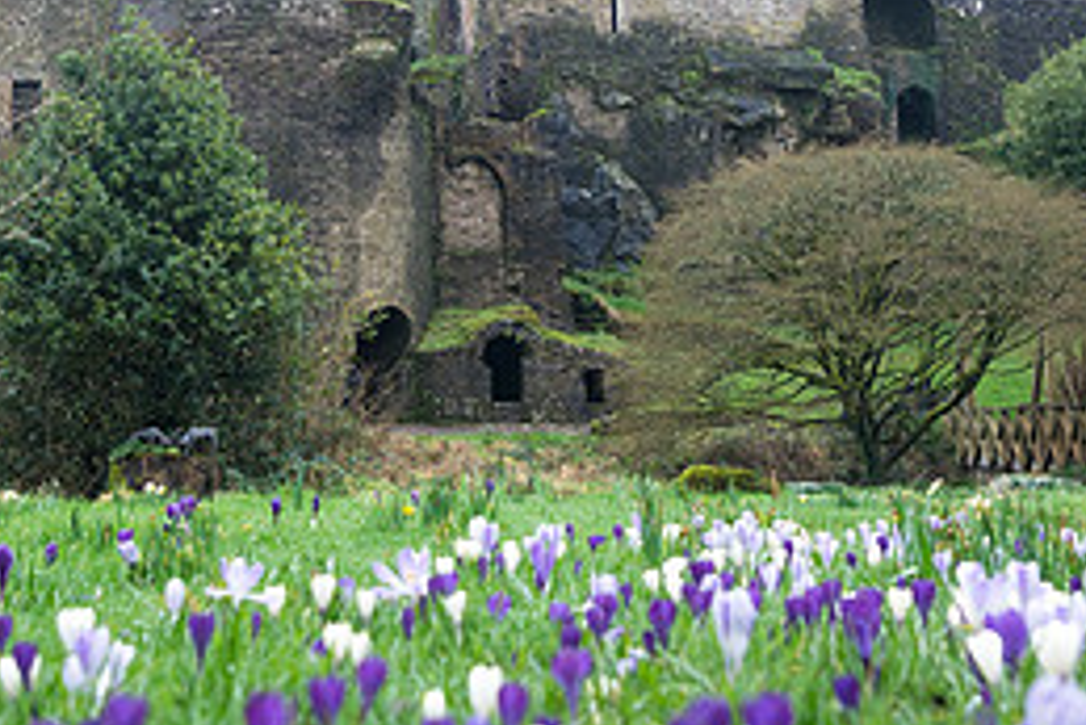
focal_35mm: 77
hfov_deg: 26.3
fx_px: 2324
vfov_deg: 17.3
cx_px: 558
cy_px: 5
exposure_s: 1/200
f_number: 4.5
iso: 320
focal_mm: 31
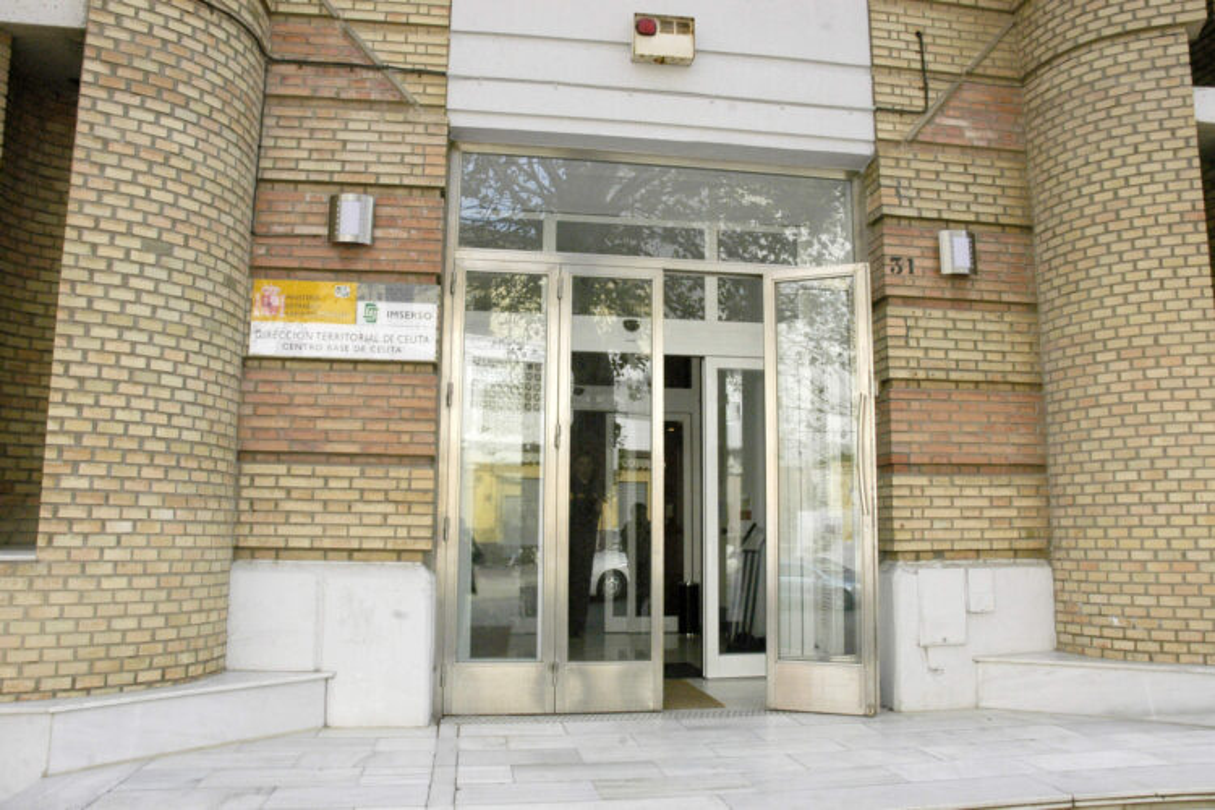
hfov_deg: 67.4
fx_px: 911
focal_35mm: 27
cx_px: 608
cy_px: 405
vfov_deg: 47.9
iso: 800
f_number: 7.1
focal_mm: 18
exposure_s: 1/400
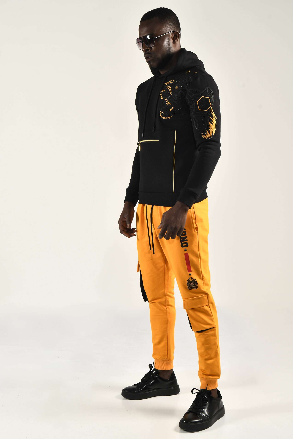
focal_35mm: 51
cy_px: 220
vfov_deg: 38.9
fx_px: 622
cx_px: 146
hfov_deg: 26.5
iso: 160
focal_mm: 34
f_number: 10
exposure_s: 1/125
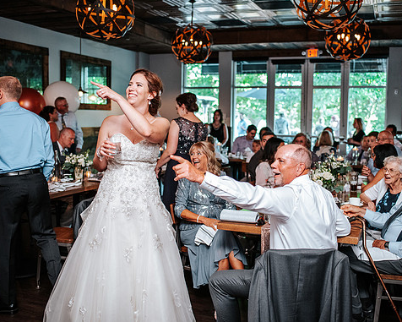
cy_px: 159
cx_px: 219
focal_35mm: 40
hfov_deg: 45.7
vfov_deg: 37.3
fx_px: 476
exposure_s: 1/200
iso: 1800
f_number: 2.2
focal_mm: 35
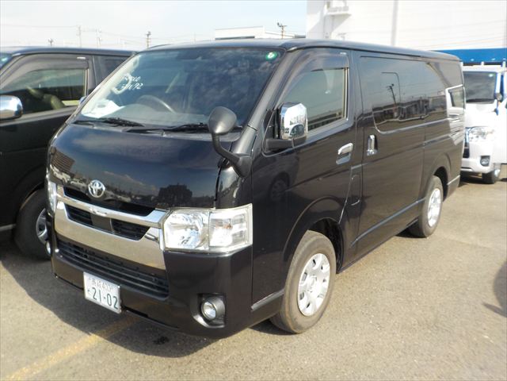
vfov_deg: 46.8
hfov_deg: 60.0
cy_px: 190
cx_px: 254
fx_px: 439
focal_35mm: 30
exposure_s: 1/500
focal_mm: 4.1
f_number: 3.3
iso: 125
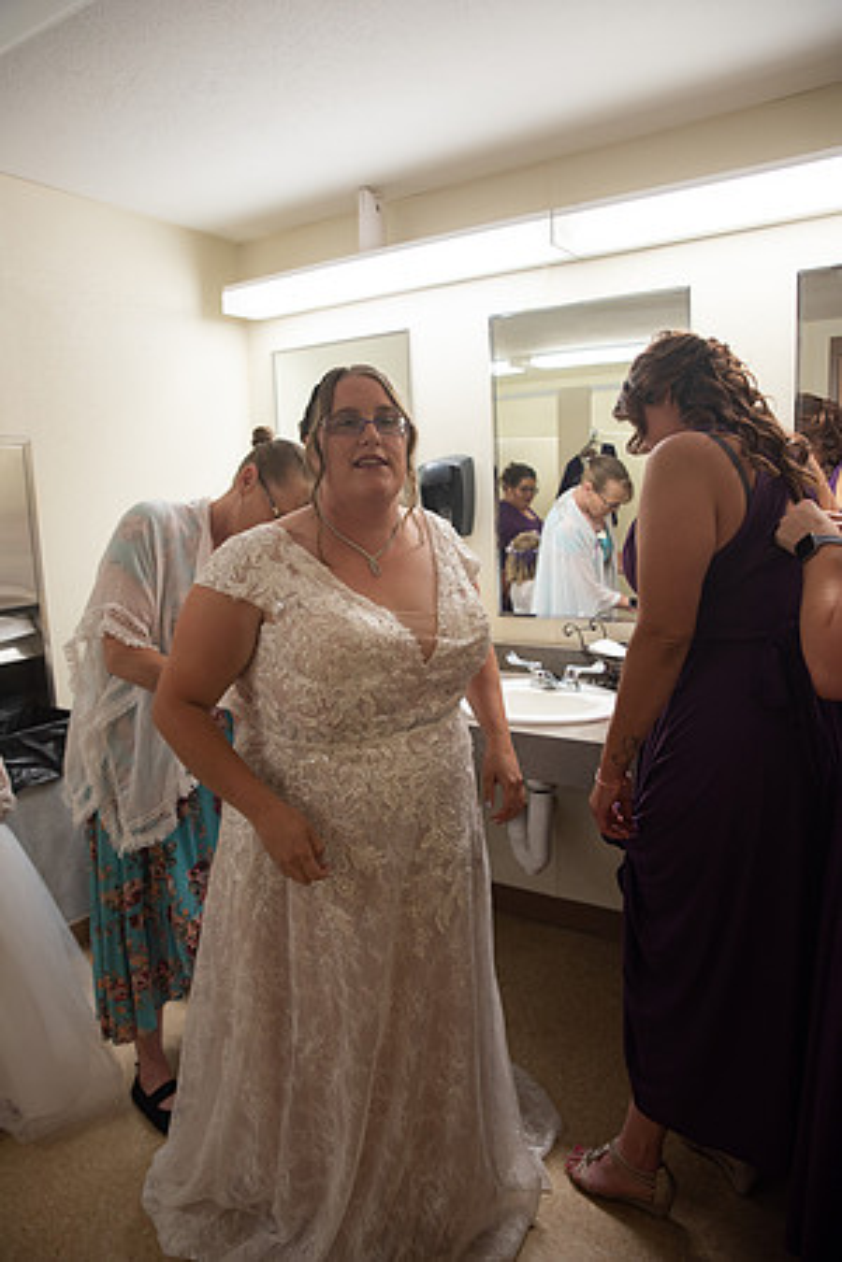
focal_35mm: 24
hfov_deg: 53.1
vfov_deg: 73.7
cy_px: 631
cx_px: 421
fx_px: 842
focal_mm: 24
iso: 200
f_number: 3.5
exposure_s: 1/160
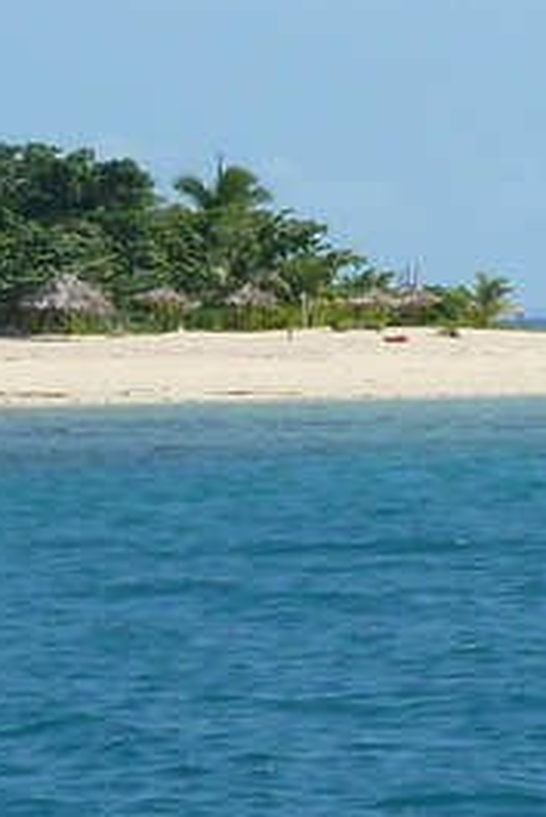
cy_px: 355
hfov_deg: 4.5
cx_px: -512
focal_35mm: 301
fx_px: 6838
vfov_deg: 6.8
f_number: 5
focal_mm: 7.9
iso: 80
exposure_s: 1/400
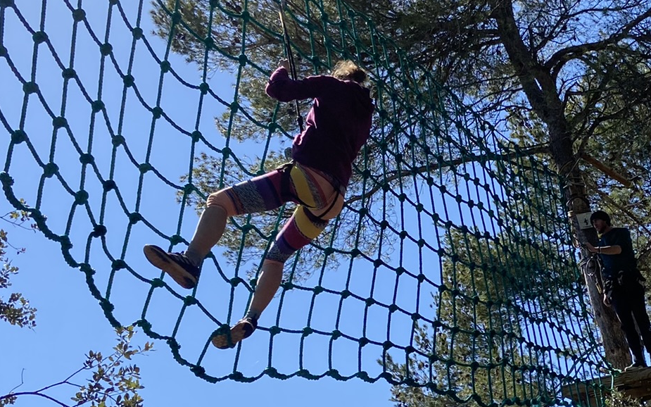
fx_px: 1082
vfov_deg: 21.3
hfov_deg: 33.0
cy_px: 220
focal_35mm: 61
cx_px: 470
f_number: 1.8
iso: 32
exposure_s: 1/2222
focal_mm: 4.25
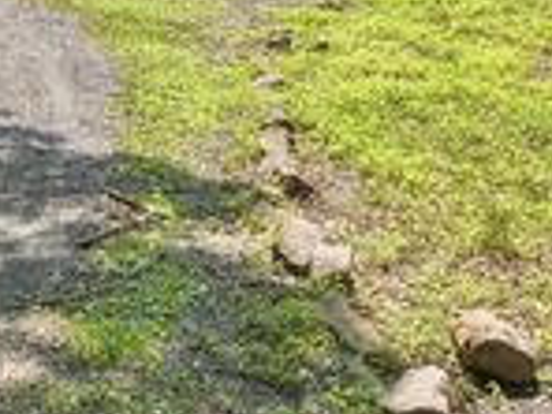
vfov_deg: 16.8
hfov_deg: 22.9
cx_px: -37
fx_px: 1292
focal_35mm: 81
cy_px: -173
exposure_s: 1/1000
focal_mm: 8.7
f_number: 1.8
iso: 230
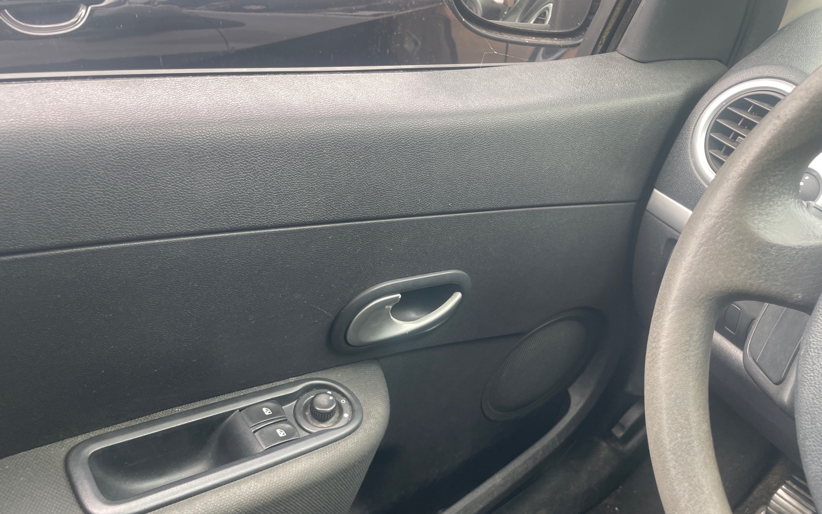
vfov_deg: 44.4
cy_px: 294
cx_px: 412
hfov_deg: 66.5
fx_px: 627
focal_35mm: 28
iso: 50
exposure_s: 1/121
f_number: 1.6
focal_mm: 4.2
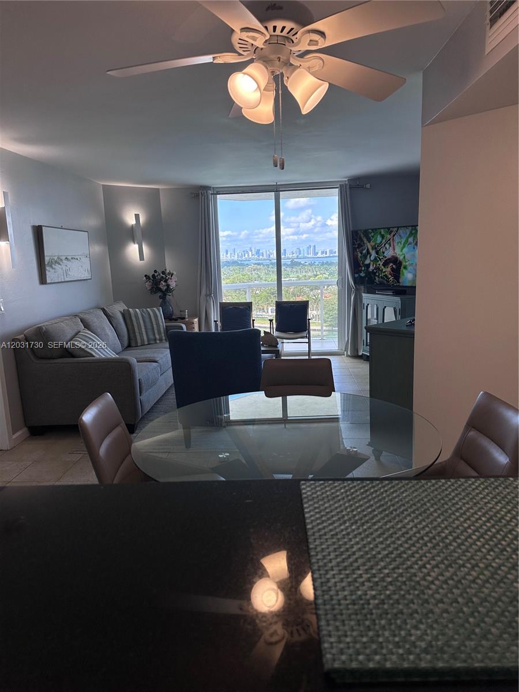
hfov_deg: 56.8
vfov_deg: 71.6
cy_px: 346
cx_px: 260
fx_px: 480
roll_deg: +1.5
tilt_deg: -10.6
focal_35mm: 24
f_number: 1.78
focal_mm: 6.86
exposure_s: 1/387
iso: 80
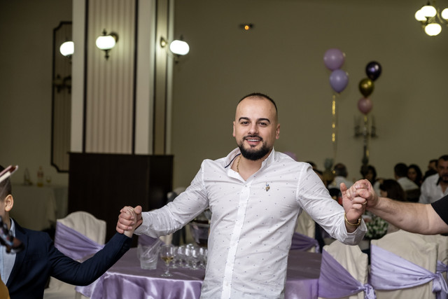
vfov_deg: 18.2
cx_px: 224
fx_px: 933
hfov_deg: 27.0
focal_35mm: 75
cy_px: 150
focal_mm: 50
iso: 1000
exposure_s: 1/160
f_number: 2.8
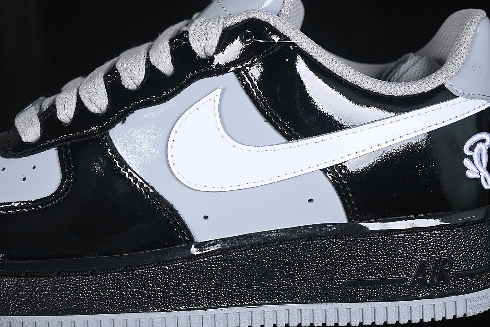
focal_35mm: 75
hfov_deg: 27.0
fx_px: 1021
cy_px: 164
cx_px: 245
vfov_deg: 18.2
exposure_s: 1/60
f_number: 6.3
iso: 160
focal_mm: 50
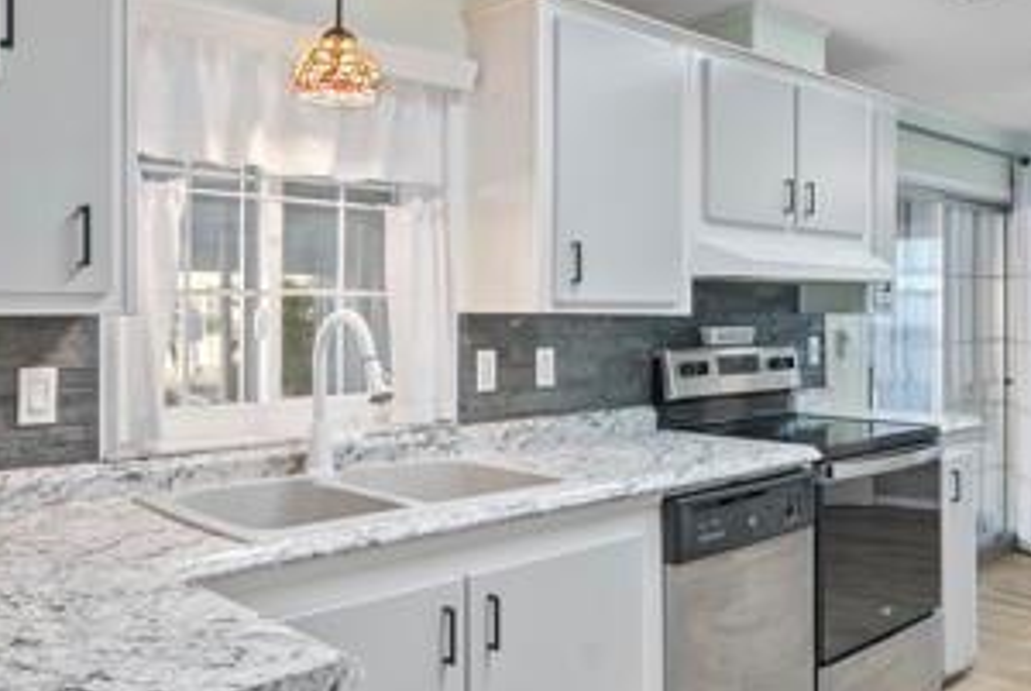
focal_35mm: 32
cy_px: 342
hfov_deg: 58.6
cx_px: 546
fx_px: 918
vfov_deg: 41.2
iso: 400
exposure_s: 1
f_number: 8
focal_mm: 16
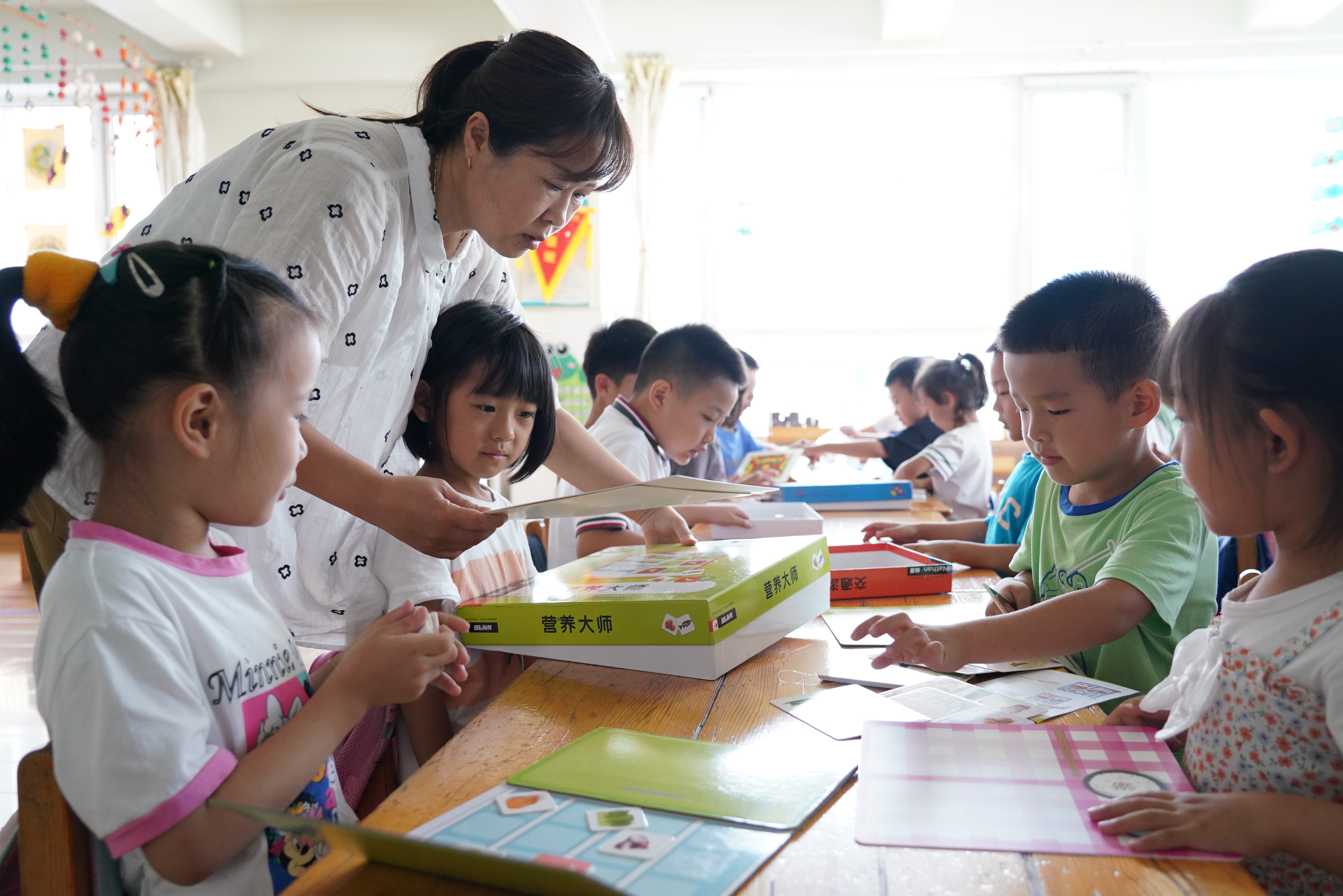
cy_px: 452
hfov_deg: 63.6
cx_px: 721
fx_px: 1082
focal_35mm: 29
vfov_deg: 45.0
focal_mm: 26
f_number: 4
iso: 2500
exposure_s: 1/320
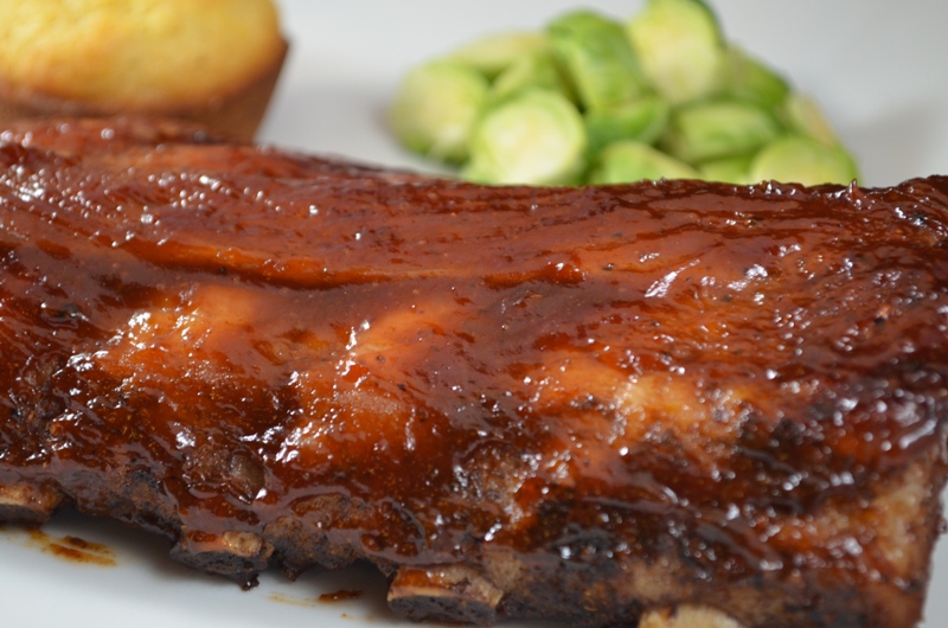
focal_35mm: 82
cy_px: 314
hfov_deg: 24.7
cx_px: 474
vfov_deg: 16.5
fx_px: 2168
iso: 720
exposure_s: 1/60
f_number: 5.6
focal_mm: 55
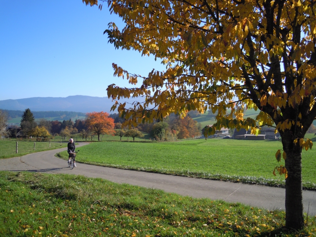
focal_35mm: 28
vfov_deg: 49.7
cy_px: 118
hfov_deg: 63.4
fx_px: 256
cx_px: 158
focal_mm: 5
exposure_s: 1/160
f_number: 7.6
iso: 100
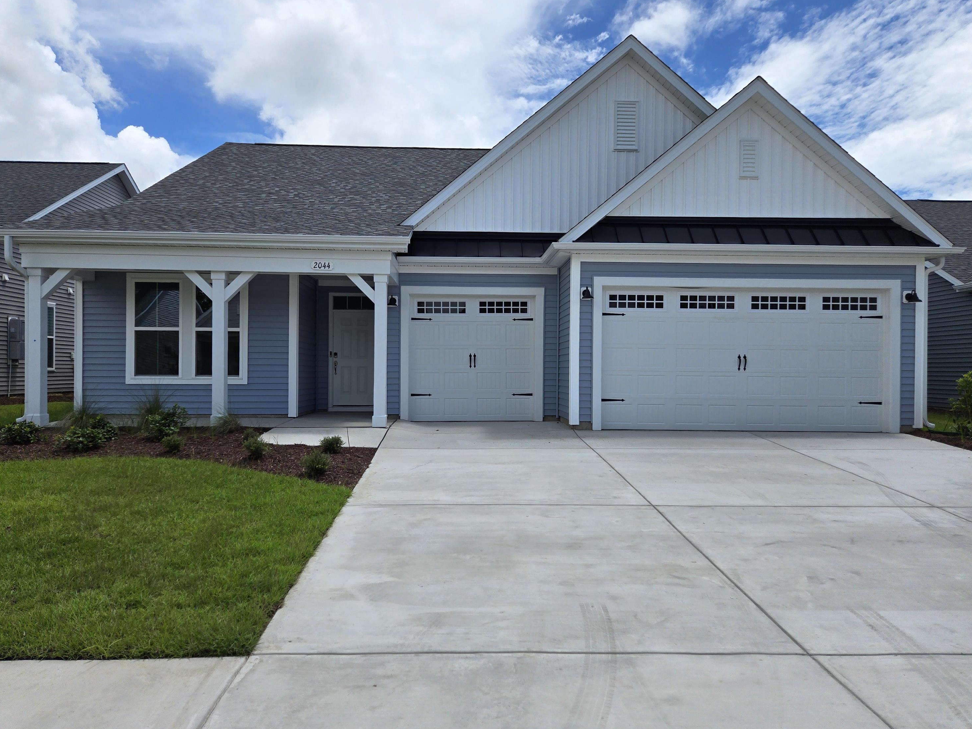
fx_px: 674
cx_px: 493
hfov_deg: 71.6
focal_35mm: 24
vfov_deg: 56.8
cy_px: 357
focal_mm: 5.4
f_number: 1.8
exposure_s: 1/2715
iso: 25
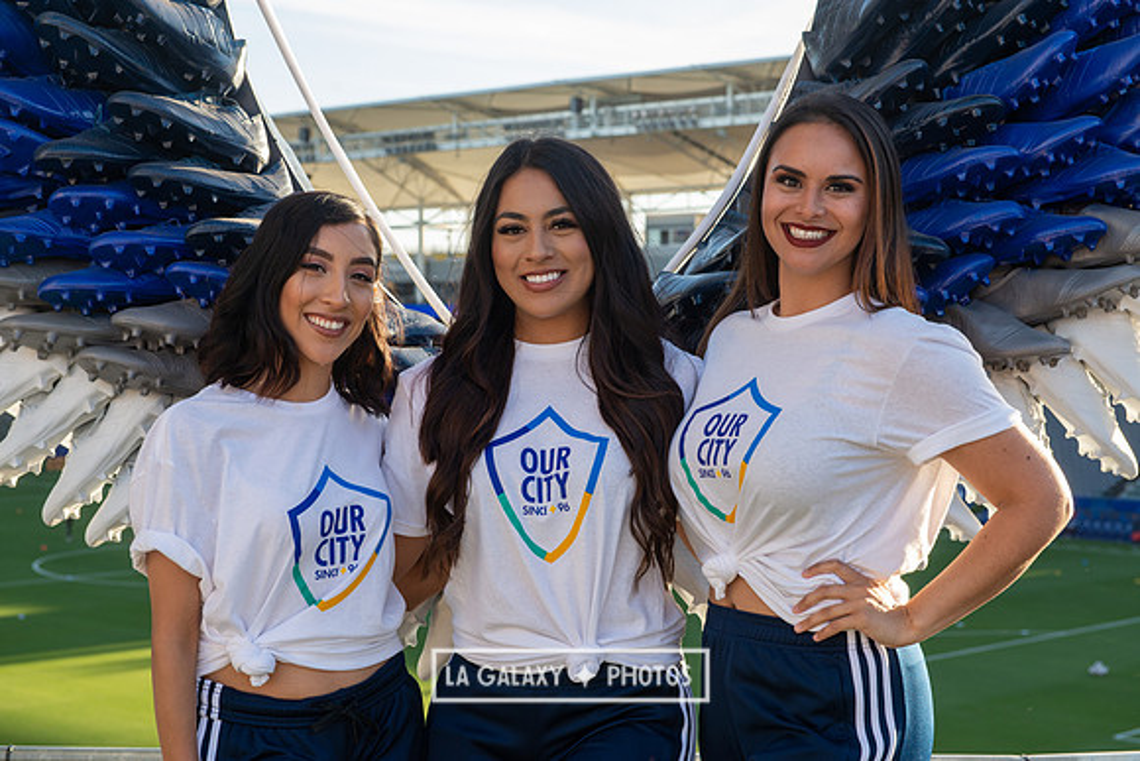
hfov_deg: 30.5
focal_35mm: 66
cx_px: 570
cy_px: 380
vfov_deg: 20.6
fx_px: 2090
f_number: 8
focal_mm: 66
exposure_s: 1/160
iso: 250
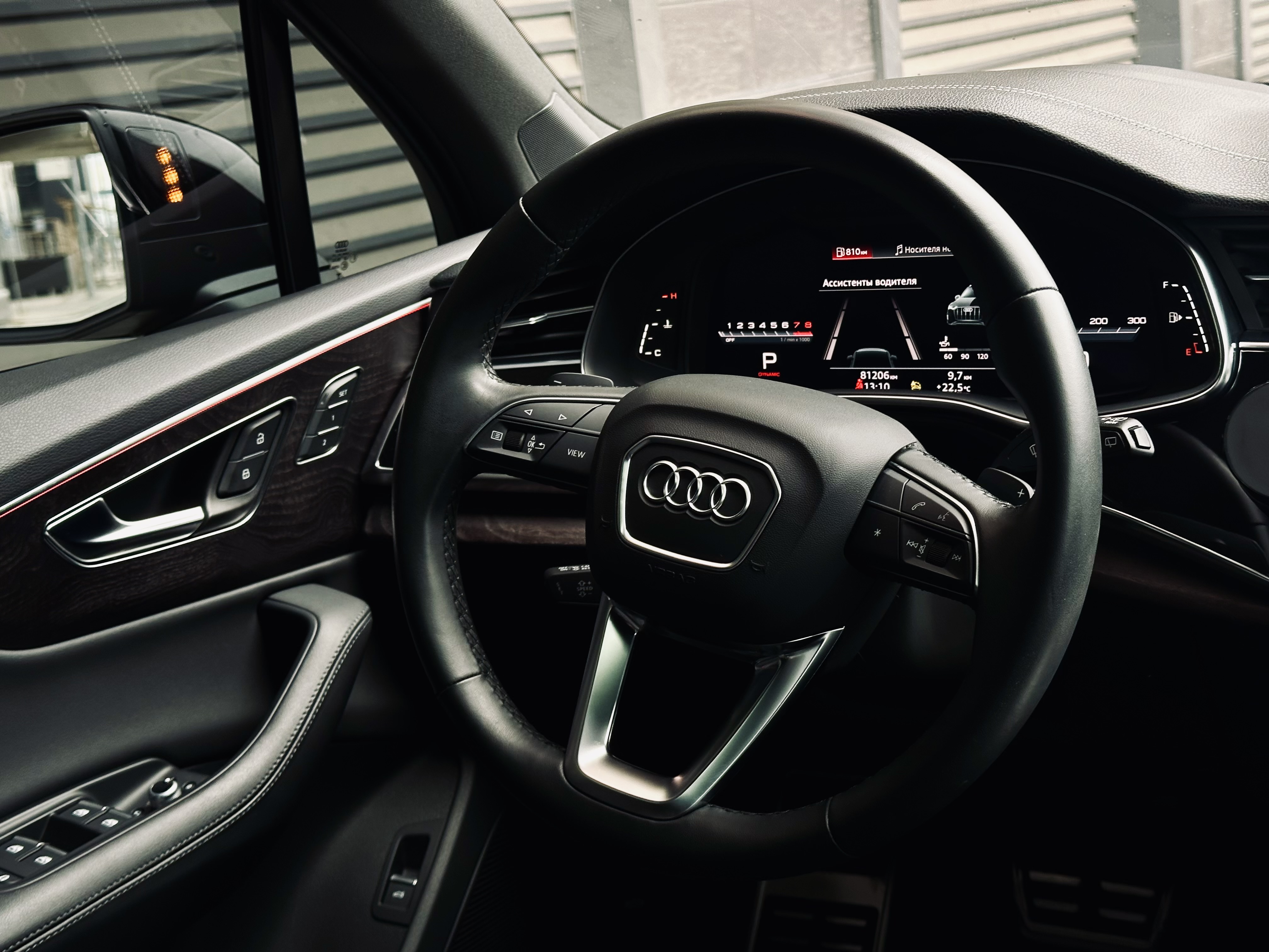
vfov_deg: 30.3
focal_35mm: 48
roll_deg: +7.3
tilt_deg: -13.7
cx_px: 634
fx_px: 1760
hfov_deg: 39.7
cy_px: 476
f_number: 1.78
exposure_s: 1/107
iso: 80
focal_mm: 6.86
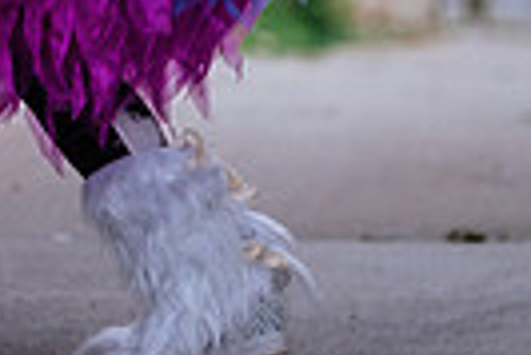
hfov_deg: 2.7
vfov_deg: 1.8
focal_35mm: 766
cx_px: -137
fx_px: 11311
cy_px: -216
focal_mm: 98.2
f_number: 2.8
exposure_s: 1/500
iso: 400
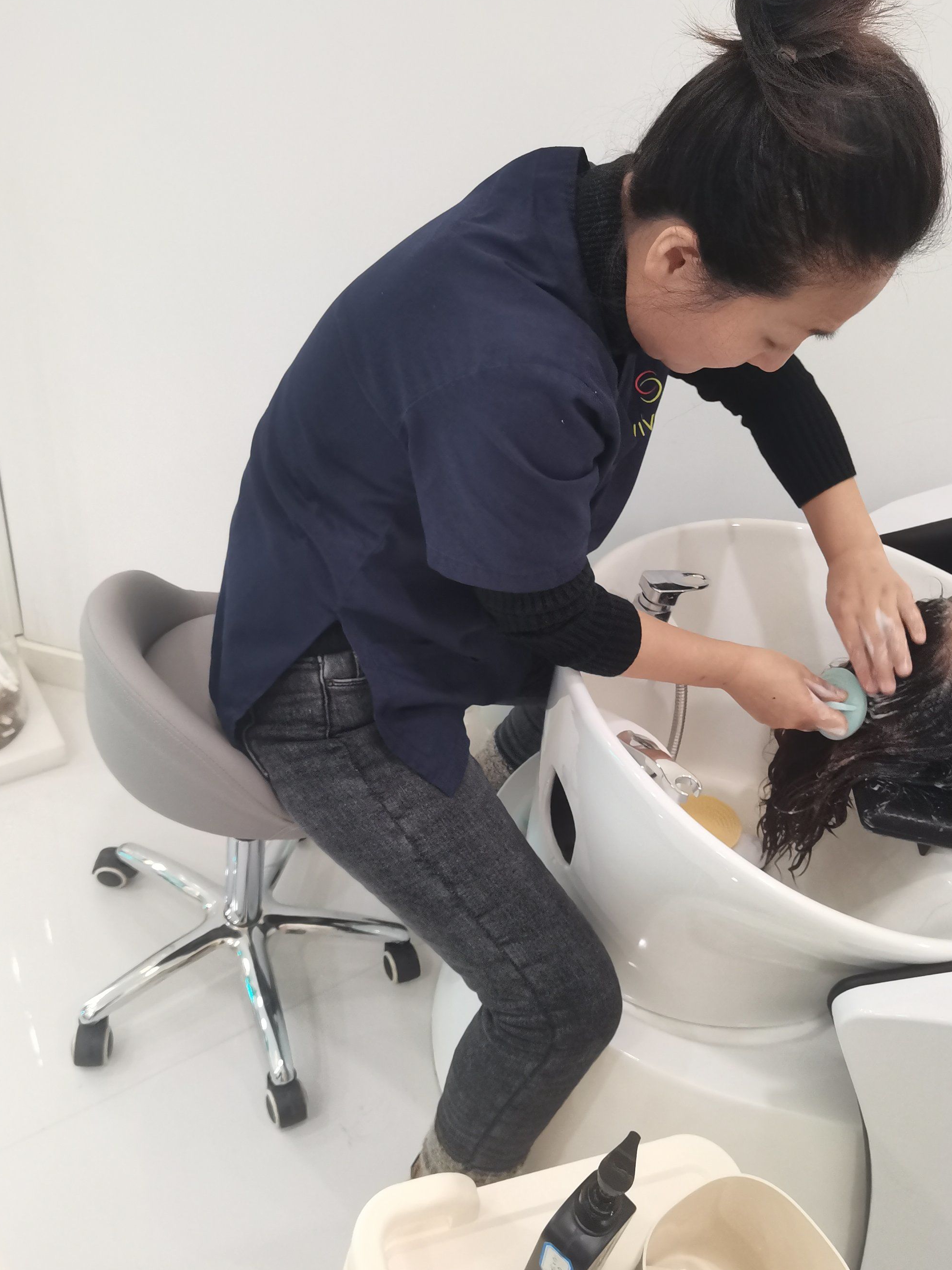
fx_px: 1027
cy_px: 652
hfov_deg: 49.7
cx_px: 473
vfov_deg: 63.4
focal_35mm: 28
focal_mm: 4.94
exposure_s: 1/100
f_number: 1.9
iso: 400
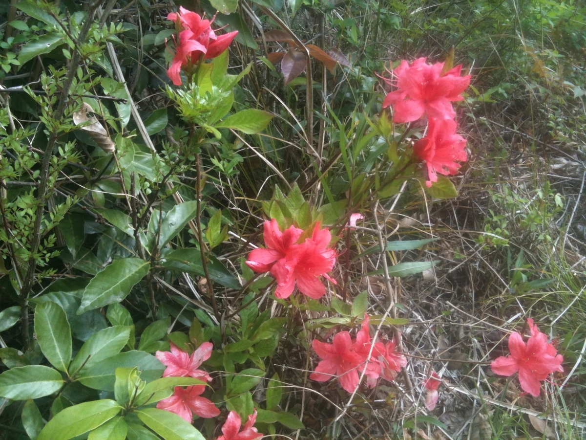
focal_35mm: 35
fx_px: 593
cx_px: 293
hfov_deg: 52.6
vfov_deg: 40.7
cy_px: 220
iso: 64
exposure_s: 1/174
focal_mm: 3.85
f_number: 2.8
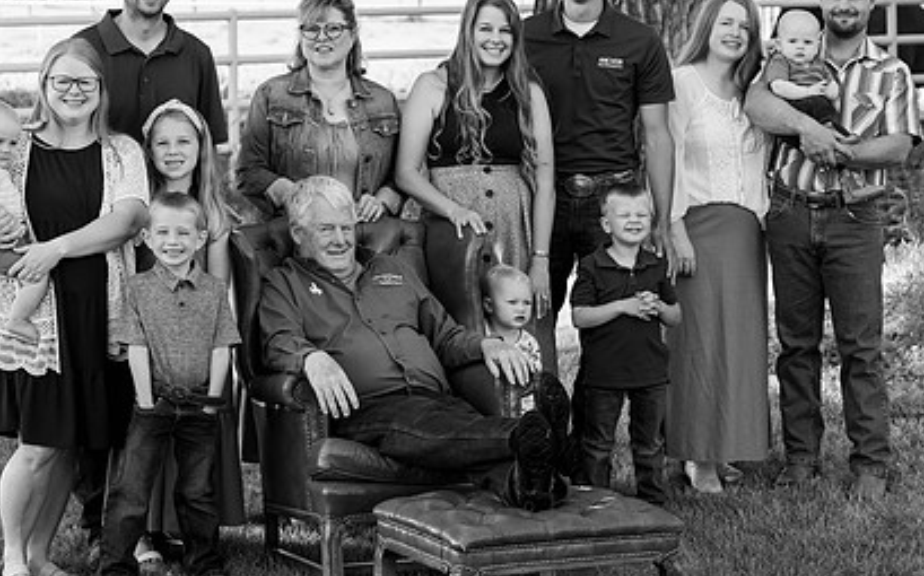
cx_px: 361
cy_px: 209
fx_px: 3095
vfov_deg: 10.6
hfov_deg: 17.0
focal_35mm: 123
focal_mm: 85
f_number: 5.6
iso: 500
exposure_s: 1/500
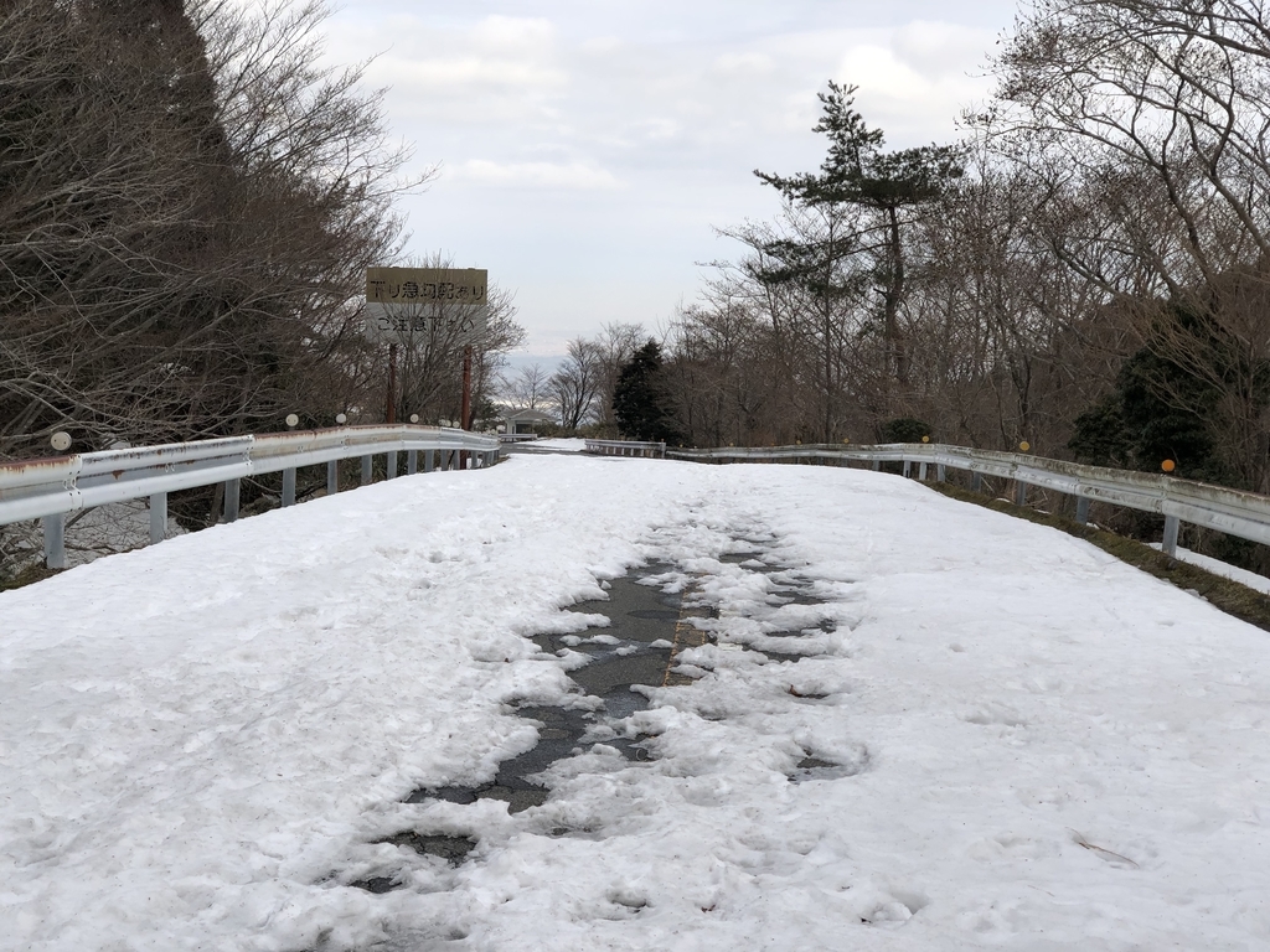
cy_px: 476
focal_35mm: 52
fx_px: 1908
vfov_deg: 28.0
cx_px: 635
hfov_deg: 36.8
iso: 16
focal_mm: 6
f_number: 2.4
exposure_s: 1/979
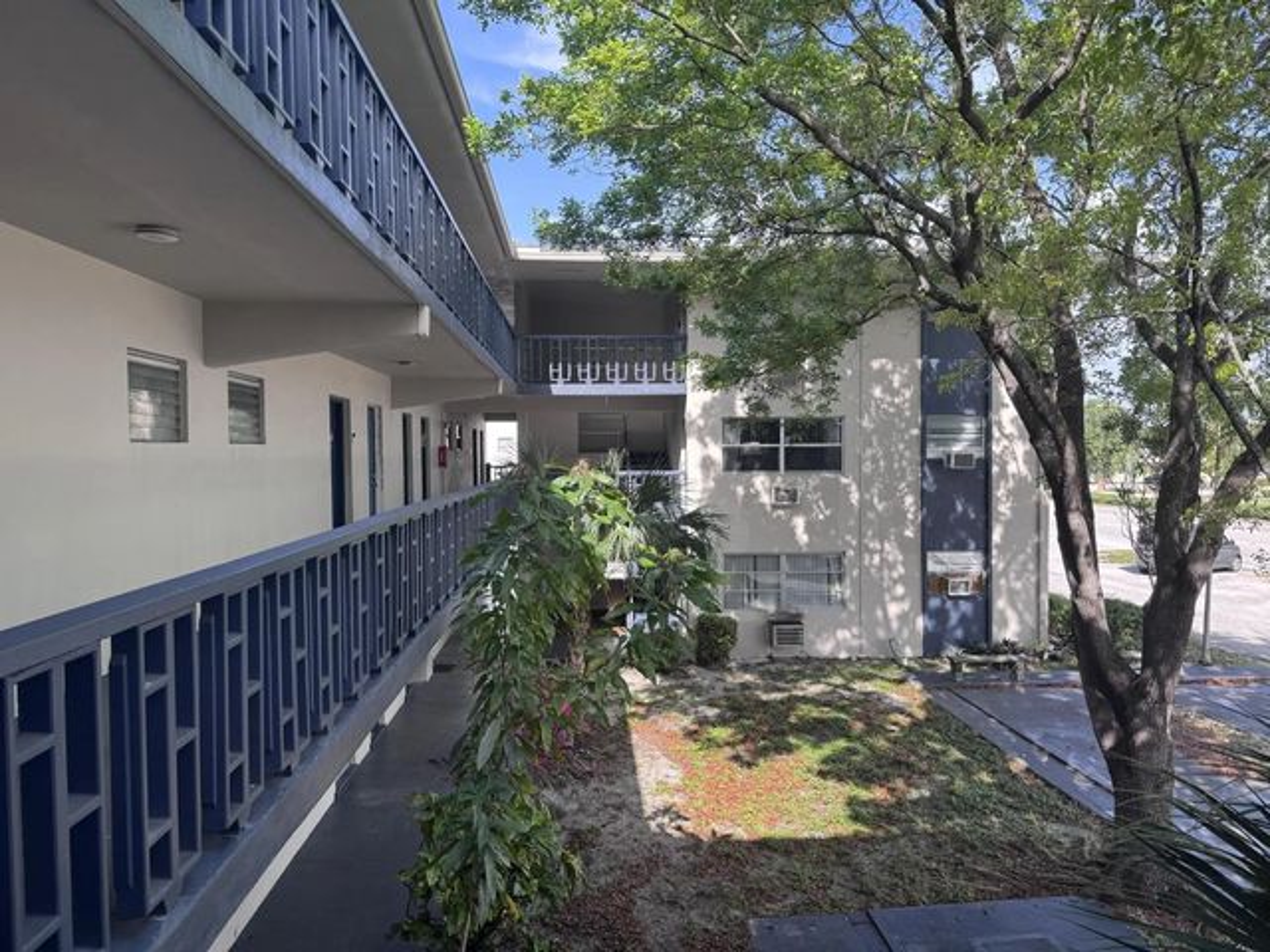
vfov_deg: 56.8
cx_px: 635
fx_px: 881
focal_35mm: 24
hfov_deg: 71.6
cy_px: 476
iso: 80
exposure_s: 1/739
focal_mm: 6.76
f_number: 1.78
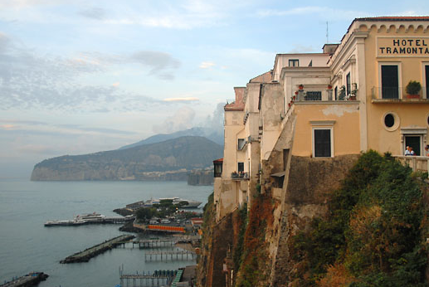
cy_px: 150
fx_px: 429
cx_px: 244
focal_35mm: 36
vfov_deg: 37.0
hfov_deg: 52.9
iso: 200
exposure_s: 1/60
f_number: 3.5
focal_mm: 20
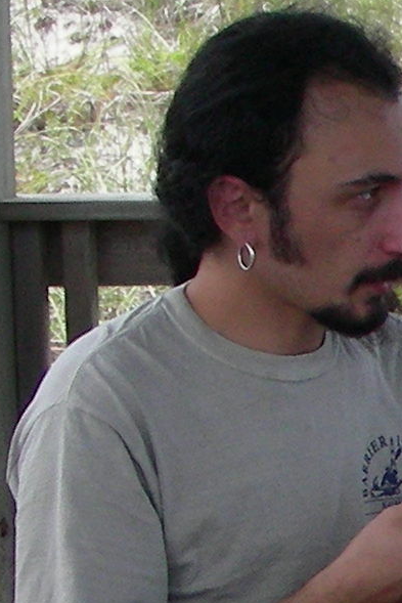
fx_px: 3164
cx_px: 1059
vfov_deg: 10.8
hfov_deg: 6.8
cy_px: 649
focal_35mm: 189
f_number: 4
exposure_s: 1/330
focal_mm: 6.3
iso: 50
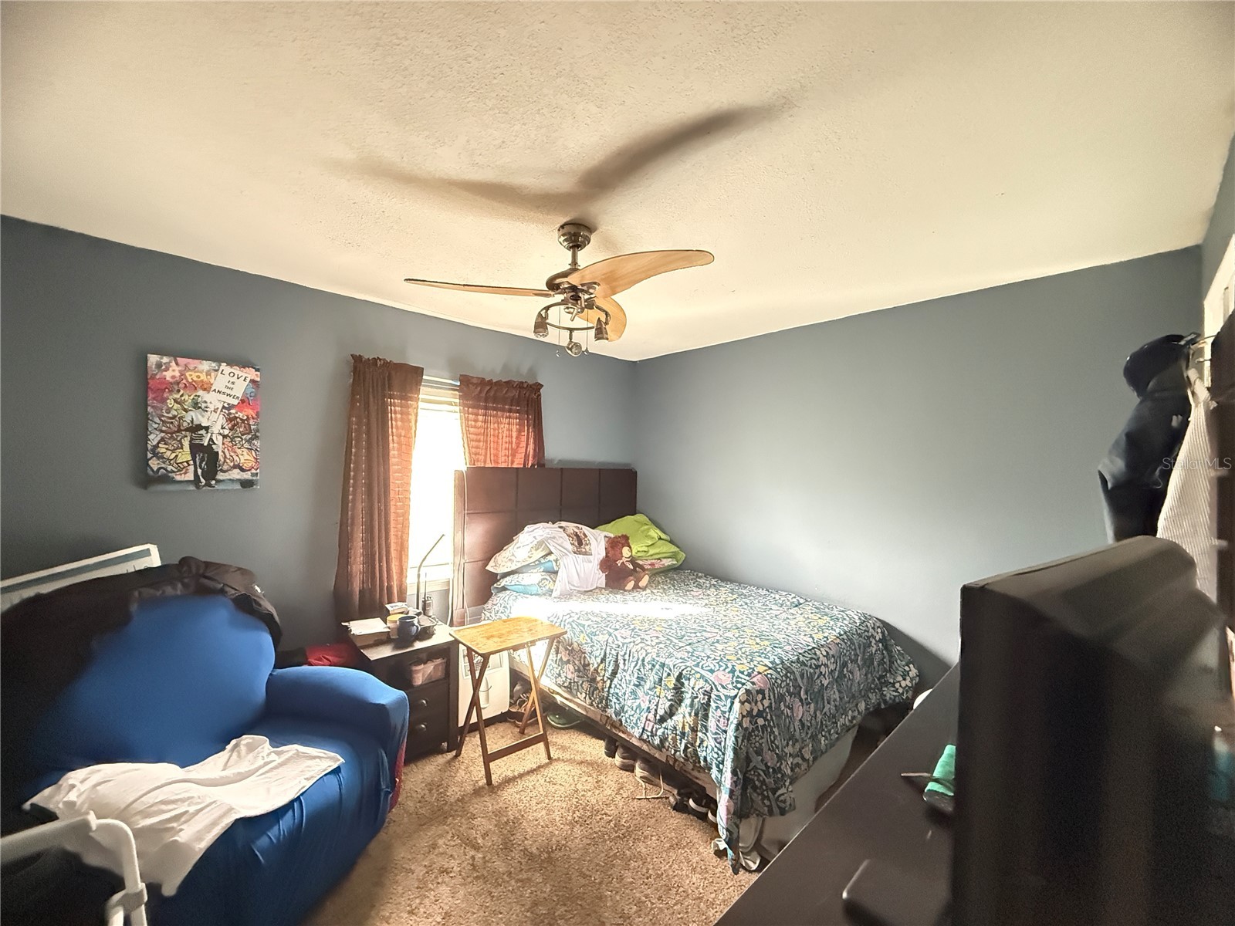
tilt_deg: +1.3
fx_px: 499
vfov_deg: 85.7
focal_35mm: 14
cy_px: 463
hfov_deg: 102.1
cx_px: 618
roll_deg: -0.7
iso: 1250
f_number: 2.2
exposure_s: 1/60
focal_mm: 2.22
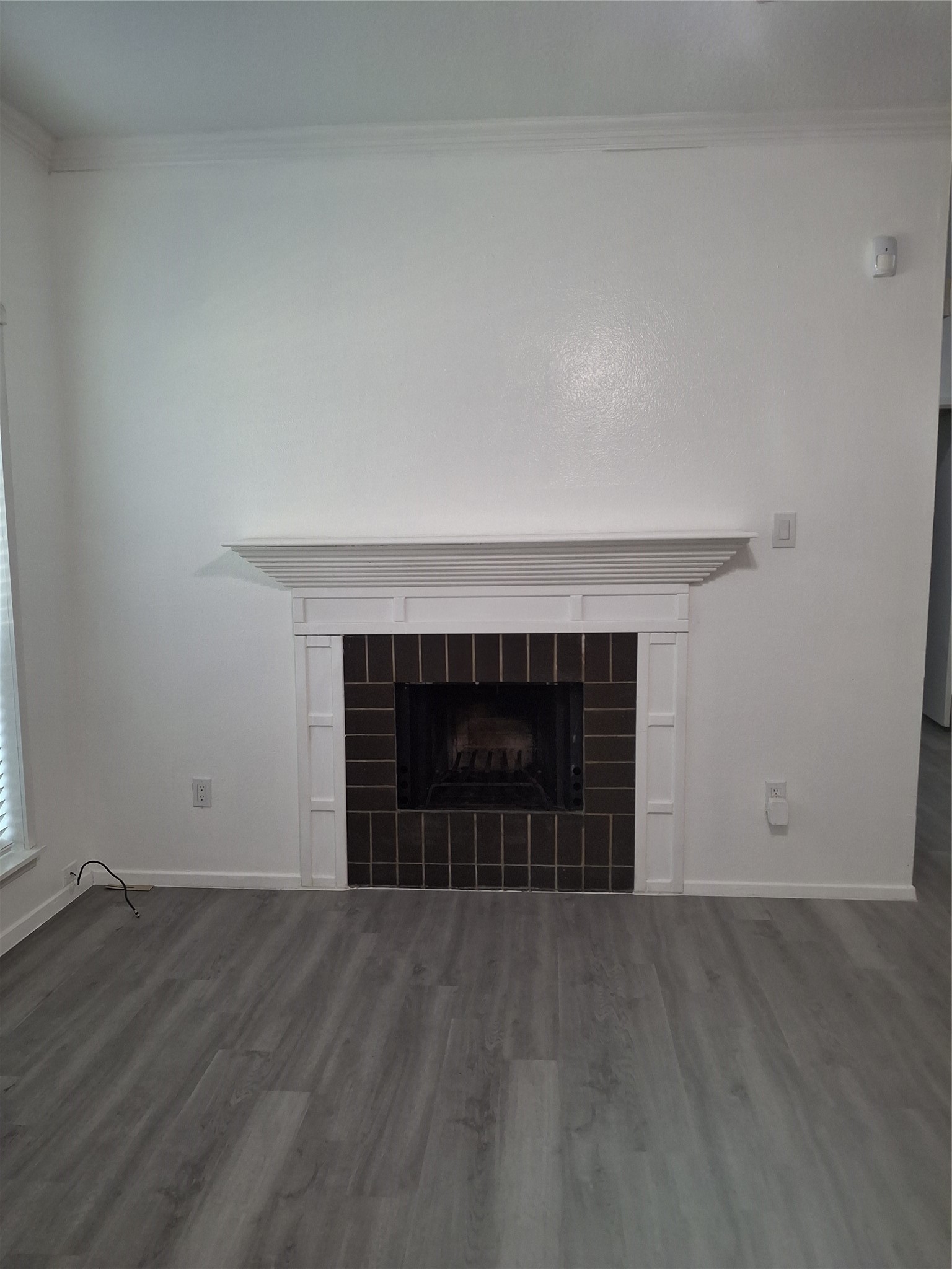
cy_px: 634
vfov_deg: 69.4
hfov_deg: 54.9
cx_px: 476
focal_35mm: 25
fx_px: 917
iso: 200
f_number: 1.8
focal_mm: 4.69
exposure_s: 1/60
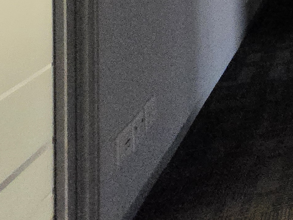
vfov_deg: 21.1
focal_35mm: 55
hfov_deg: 22.0
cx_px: 525
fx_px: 466
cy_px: -137
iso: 1000
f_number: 2.2
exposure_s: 1/50
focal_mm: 1.7
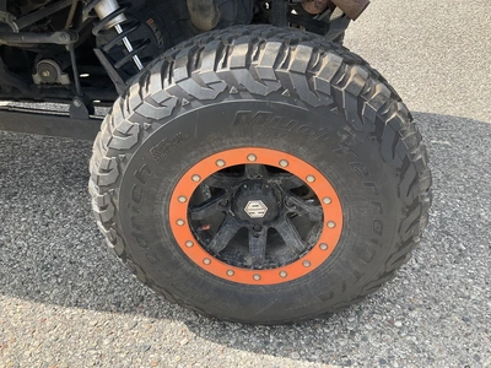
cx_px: 246
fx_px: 411
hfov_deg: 61.7
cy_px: 184
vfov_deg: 48.2
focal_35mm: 29
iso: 25
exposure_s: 1/556
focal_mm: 3
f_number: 1.8
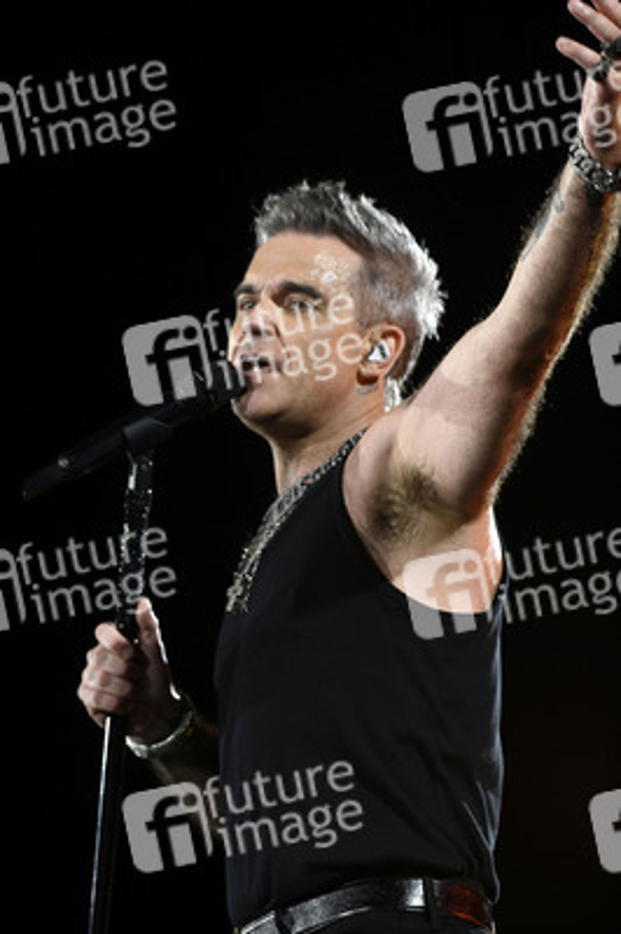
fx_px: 5443
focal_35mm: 210
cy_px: 467
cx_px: 310
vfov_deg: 9.8
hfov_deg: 6.5
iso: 1600
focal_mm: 210
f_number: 5.6
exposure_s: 1/200
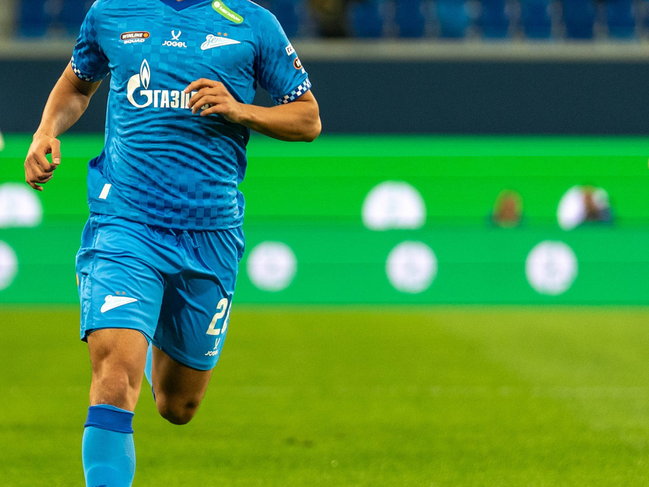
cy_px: 170
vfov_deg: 2.6
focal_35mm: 577
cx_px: 174
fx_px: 10818
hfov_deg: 3.4
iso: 1000
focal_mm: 200
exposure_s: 1/1000
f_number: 2.8
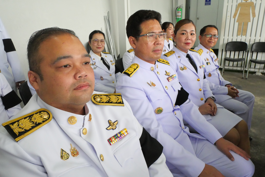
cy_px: 88
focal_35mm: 24
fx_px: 177
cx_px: 132
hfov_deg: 73.7
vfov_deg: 53.2
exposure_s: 1/100
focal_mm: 12
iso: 3200
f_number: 9
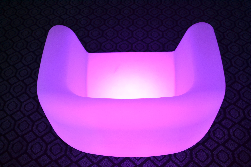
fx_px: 230
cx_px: 126
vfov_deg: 40.0
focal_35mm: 33
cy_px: 84
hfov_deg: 57.2
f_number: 3.8
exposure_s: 1/15
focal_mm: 22
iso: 1100
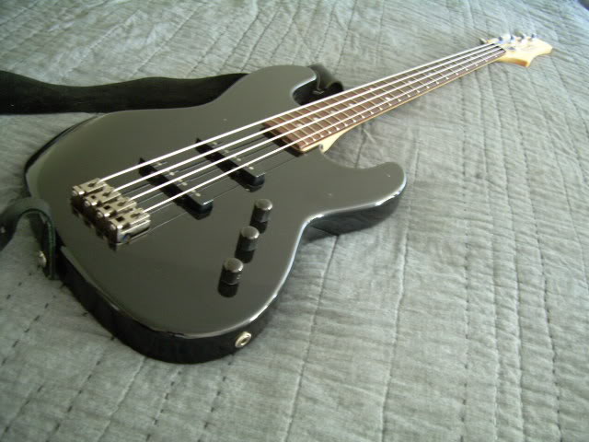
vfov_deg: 37.7
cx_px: 294
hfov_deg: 49.0
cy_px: 221
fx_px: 647
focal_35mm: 38
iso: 200
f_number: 2.8
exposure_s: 1.3
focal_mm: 6.3
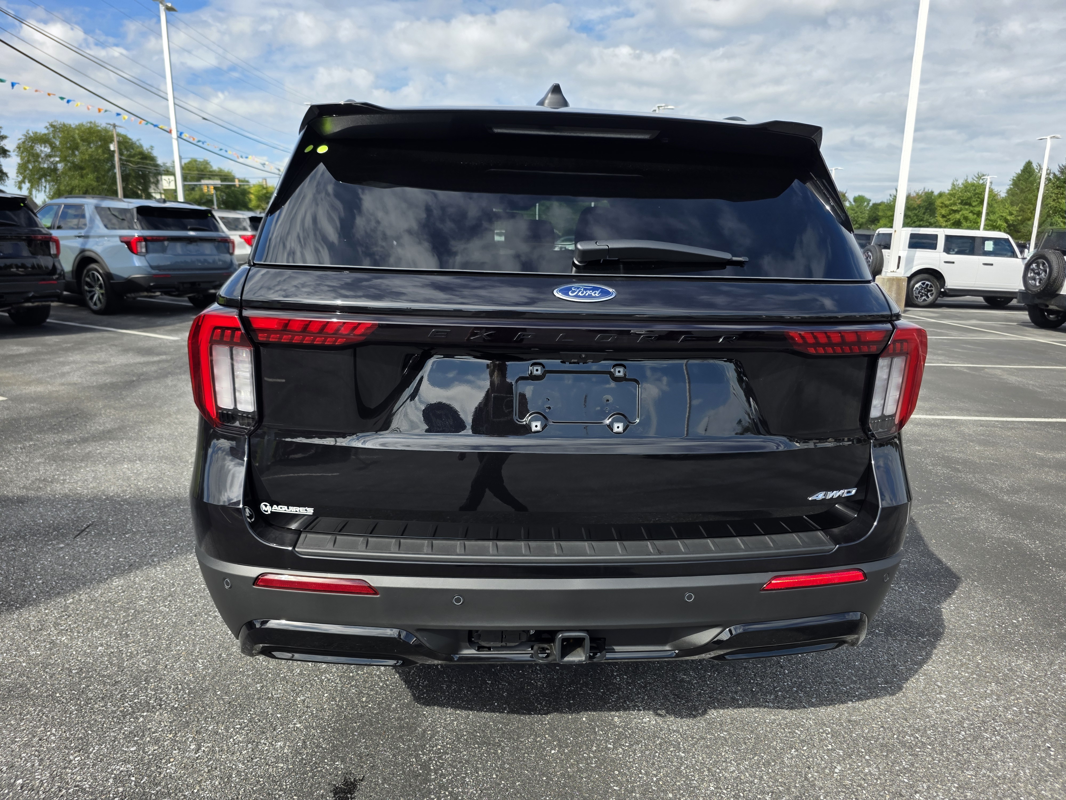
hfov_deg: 73.9
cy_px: 400
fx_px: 708
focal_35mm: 23
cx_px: 533
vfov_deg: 58.9
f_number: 1.7
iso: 80
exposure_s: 1/2820
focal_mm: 6.3
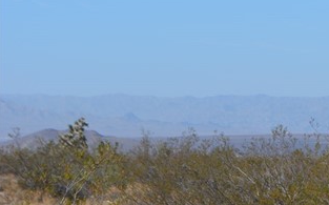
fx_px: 2614
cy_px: 141
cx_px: 568
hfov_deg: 7.0
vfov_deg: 4.5
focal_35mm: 292
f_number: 9
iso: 100
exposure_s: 1/320
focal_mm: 55
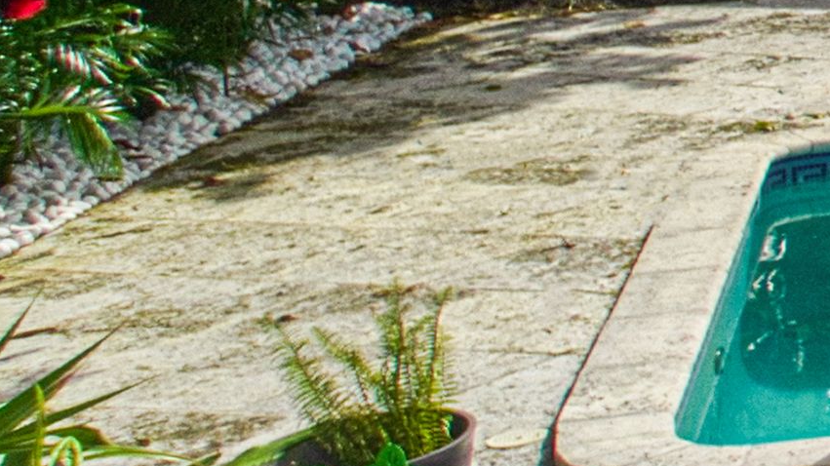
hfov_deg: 10.2
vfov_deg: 7.9
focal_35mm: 148
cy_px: -366
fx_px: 3256
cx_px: 2552
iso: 100
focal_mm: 8.38
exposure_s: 1/100
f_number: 2.8
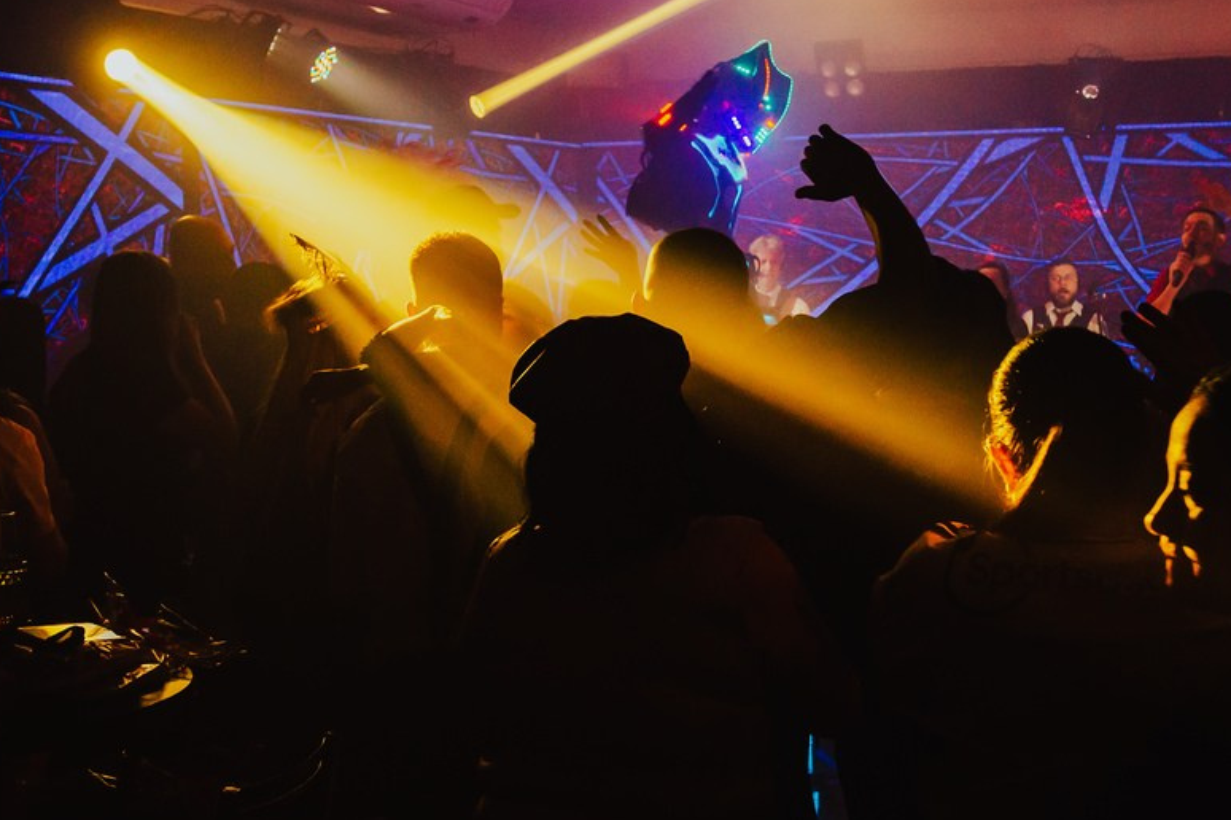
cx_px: 778
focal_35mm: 58
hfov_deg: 34.3
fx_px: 1983
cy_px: 355
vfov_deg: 23.4
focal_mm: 25
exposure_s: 1/200
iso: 800
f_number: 4
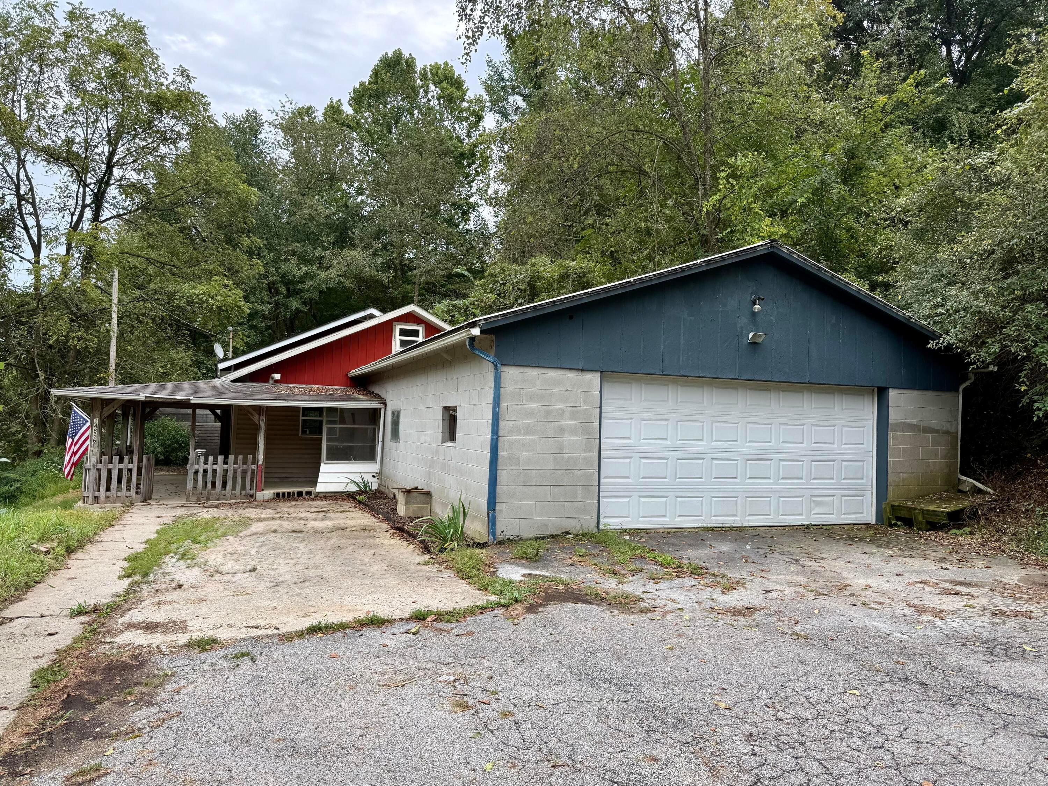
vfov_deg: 56.8
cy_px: 393
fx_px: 727
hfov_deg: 71.6
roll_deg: -1.7
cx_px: 524
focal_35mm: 24
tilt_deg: +2.9
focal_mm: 6.76
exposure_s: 1/598
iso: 80
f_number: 1.78
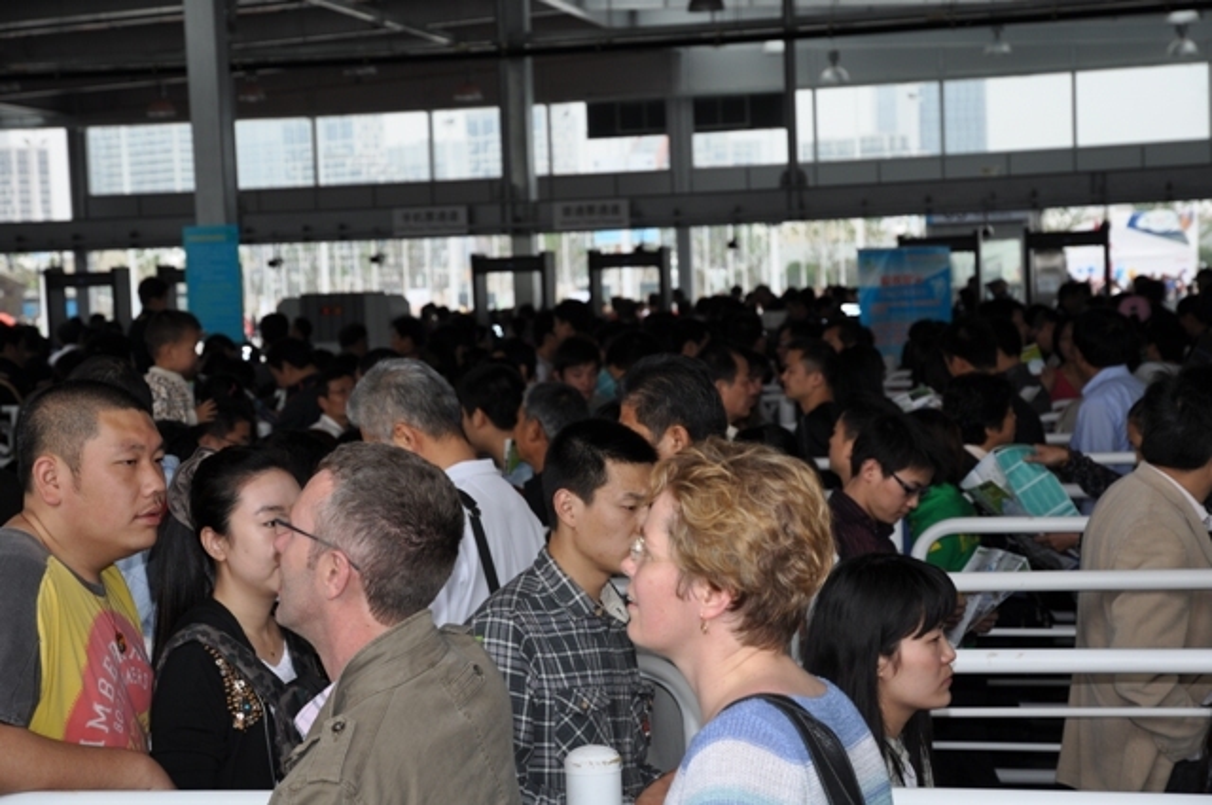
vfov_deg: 18.1
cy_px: 402
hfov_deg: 27.0
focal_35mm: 75
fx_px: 2522
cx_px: 606
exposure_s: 1/200
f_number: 5
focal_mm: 50
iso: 200
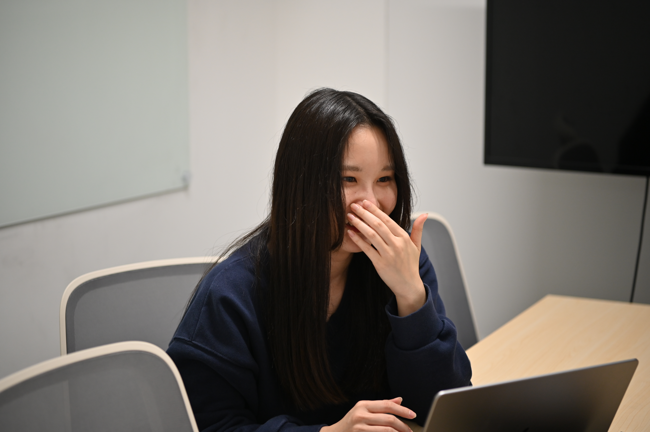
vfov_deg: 19.4
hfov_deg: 28.9
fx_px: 1263
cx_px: 325
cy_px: 216
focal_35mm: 70
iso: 800
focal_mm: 70
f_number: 2.8
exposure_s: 1/125
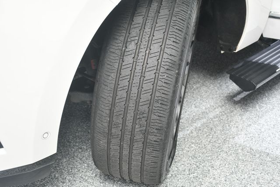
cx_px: 140
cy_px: 94
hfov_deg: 35.1
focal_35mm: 57
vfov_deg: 23.8
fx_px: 443
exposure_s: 1/160
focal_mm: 38
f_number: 4.5
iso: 100
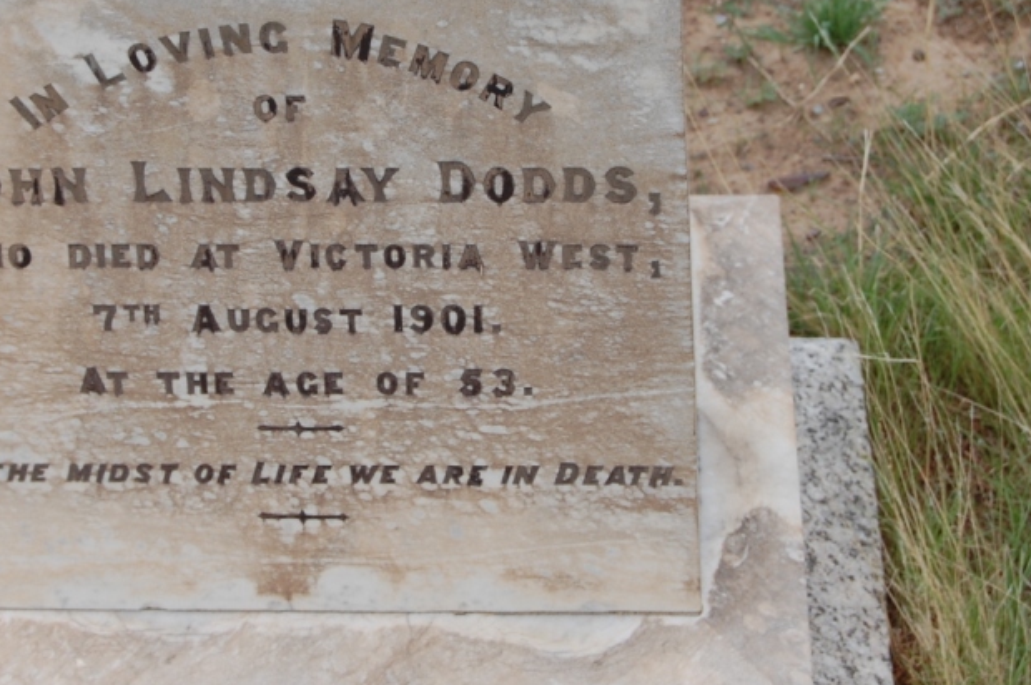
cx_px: 424
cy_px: 137
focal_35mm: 114
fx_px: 3261
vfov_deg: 11.9
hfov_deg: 18.0
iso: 200
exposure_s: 1/320
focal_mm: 46
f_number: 9
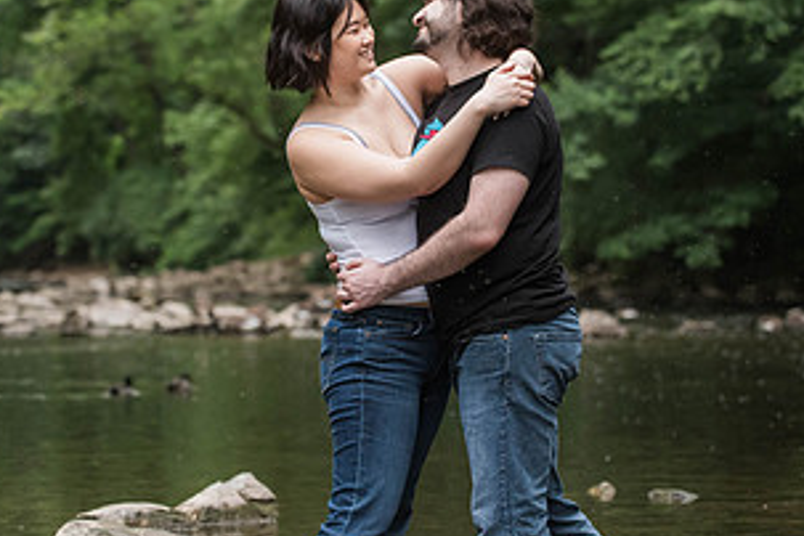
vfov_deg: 7.5
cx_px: 413
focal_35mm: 183
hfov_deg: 11.2
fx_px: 4087
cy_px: 202
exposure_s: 1/320
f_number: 4
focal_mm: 90
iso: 1600
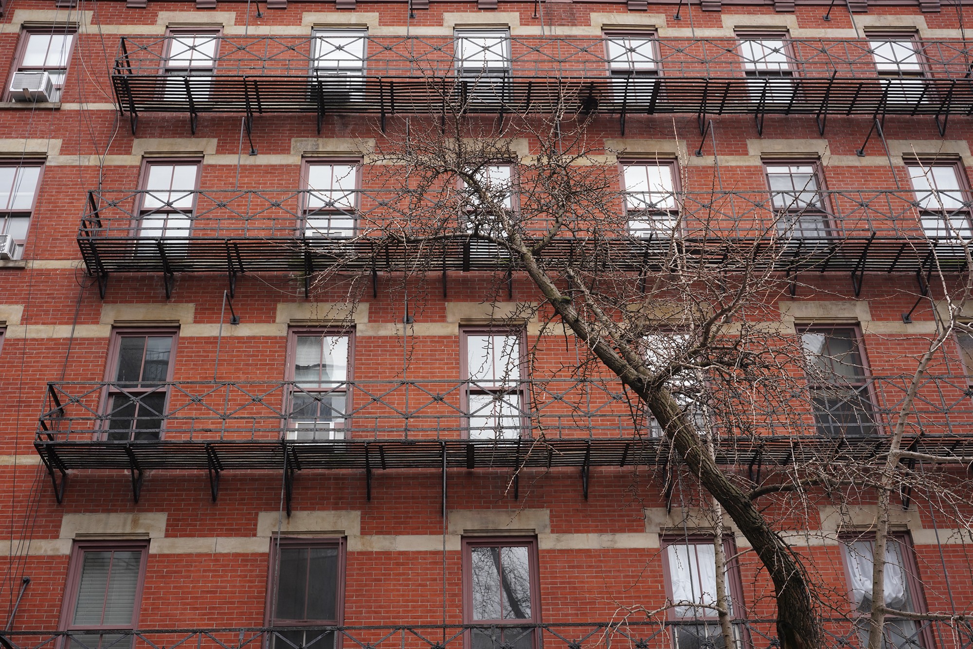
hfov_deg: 48.5
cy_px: 324
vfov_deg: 33.4
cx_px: 486
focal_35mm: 40
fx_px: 1081
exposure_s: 1/100
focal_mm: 40
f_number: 10
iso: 400
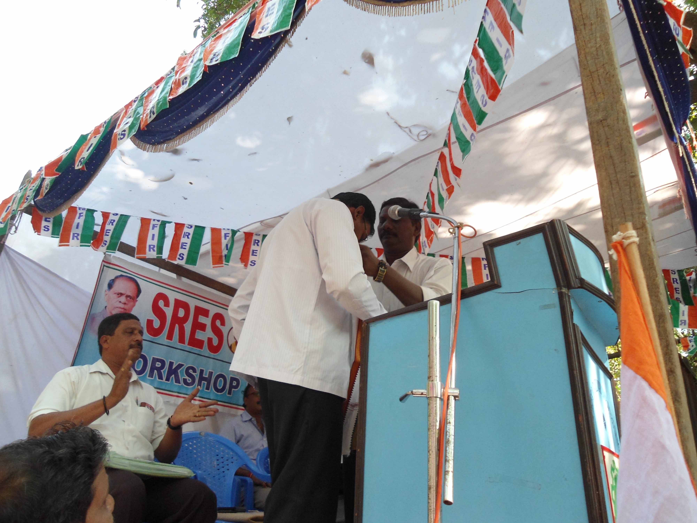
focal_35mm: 26
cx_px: 348
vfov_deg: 53.1
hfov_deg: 67.3
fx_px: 524
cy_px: 262
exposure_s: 1/160
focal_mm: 4.7
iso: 100
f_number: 2.8
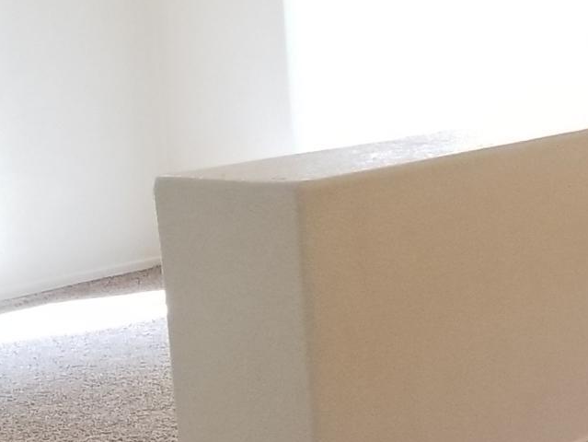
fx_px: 2074
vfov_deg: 12.2
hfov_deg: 13.5
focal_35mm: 122
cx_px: 1216
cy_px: 266
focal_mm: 4.25
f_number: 1.7
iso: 160
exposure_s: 1/60
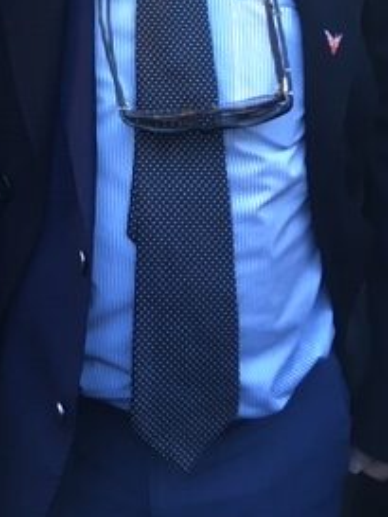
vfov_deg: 26.1
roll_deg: -1.2
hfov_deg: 20.7
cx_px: -30
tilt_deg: -8.9
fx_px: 1015
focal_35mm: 68
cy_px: -70
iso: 32
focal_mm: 4.15
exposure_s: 1/33
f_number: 2.2
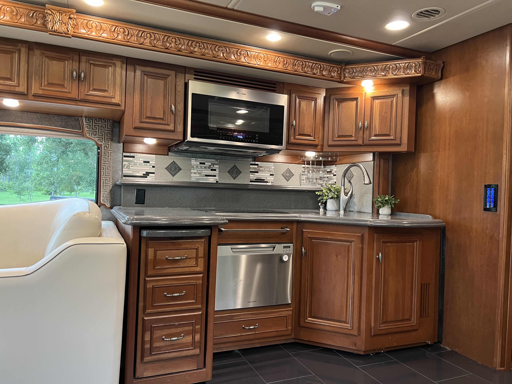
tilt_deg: -0.7
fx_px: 385
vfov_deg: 53.1
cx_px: 256
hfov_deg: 67.3
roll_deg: -2.0
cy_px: 192
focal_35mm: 26
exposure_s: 1/60
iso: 500
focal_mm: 5.7
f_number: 1.5
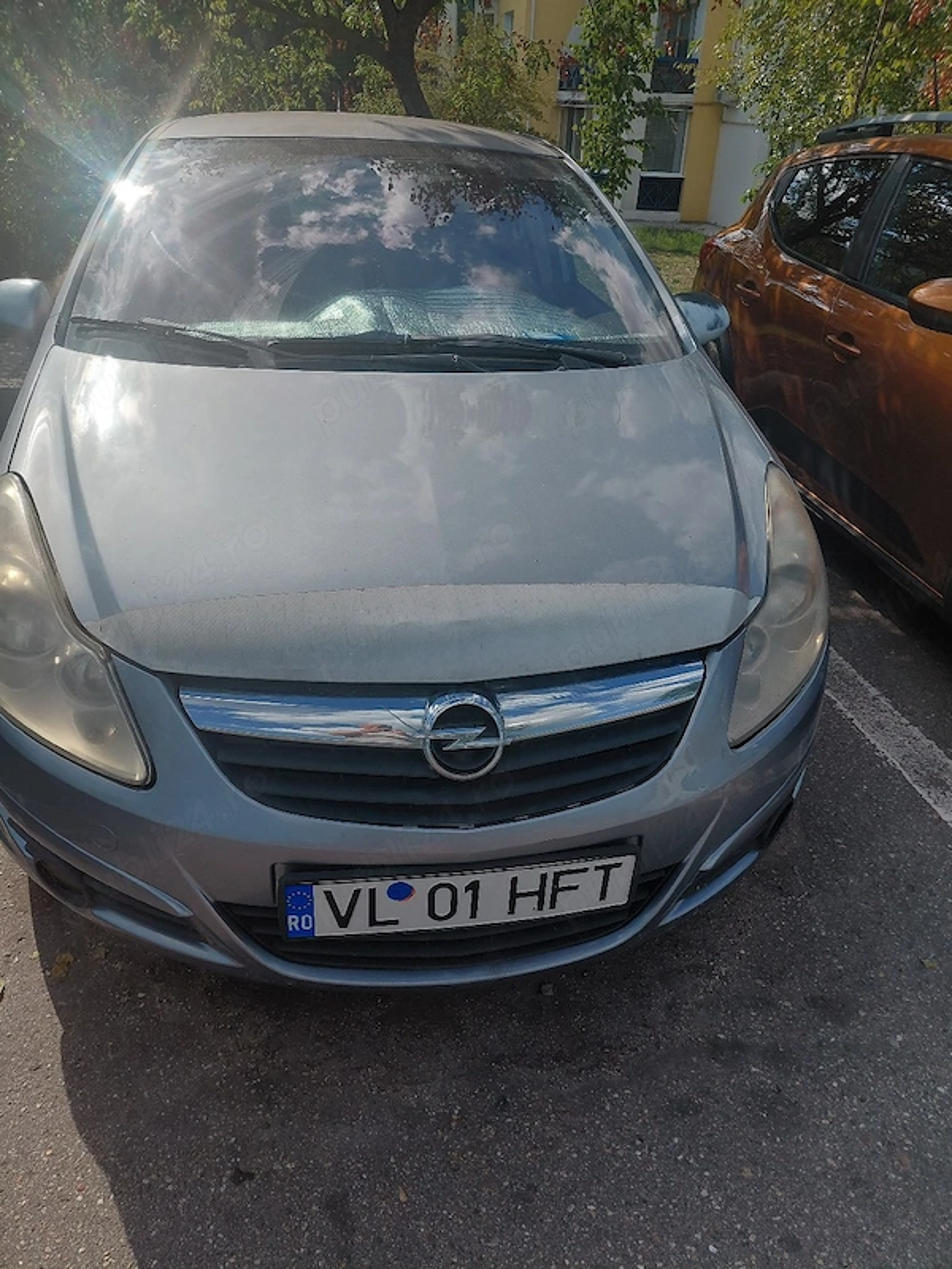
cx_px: 476
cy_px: 634
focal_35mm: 25
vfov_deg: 69.4
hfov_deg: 54.9
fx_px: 917
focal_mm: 4.69
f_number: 1.8
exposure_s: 1/3333
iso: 50
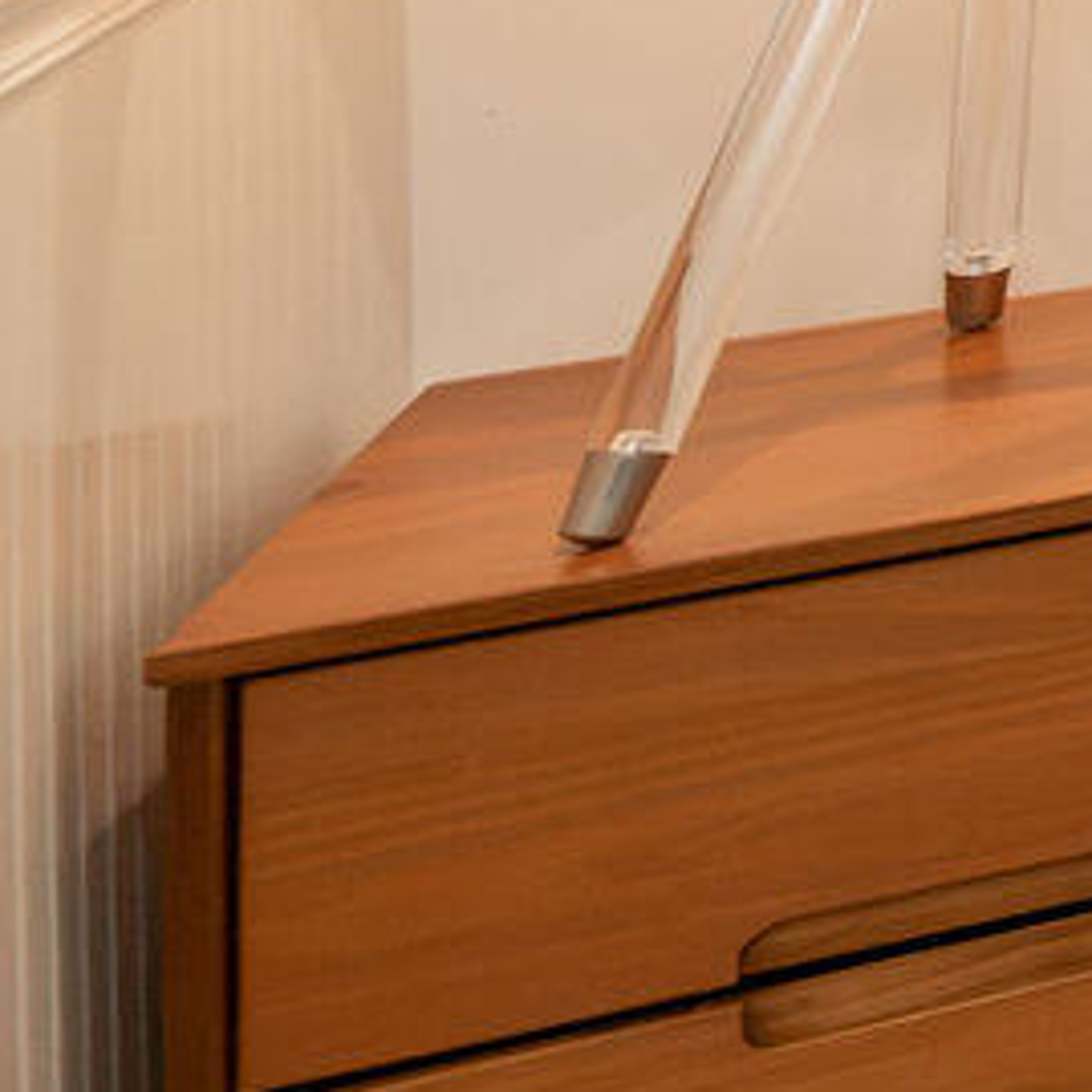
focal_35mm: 91
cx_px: 4153
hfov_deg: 8.7
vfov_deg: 16.3
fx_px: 3248
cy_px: -826
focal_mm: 14
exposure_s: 1/60
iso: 1250
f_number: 8
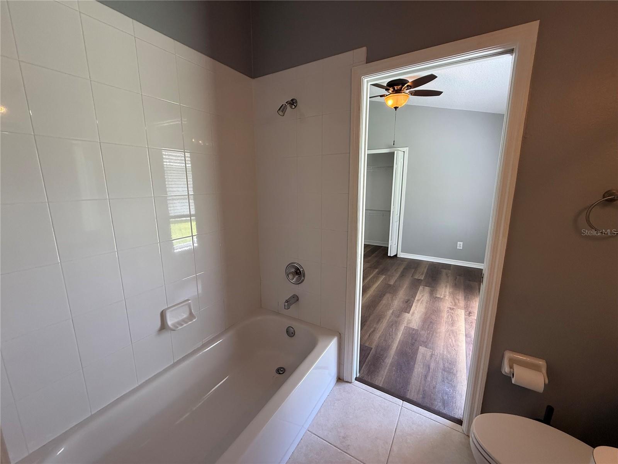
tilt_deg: -11.4
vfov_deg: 85.7
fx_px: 250
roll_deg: -0.8
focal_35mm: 14
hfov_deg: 102.1
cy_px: 232
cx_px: 309
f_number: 2.2
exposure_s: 1/120
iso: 160
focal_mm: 2.22
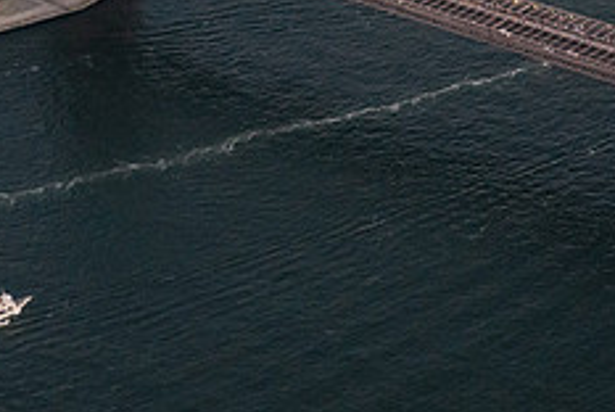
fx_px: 3455
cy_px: 55
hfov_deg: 10.1
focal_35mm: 202
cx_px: 481
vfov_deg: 6.8
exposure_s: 1/800
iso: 8000
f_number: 2.8
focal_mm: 75
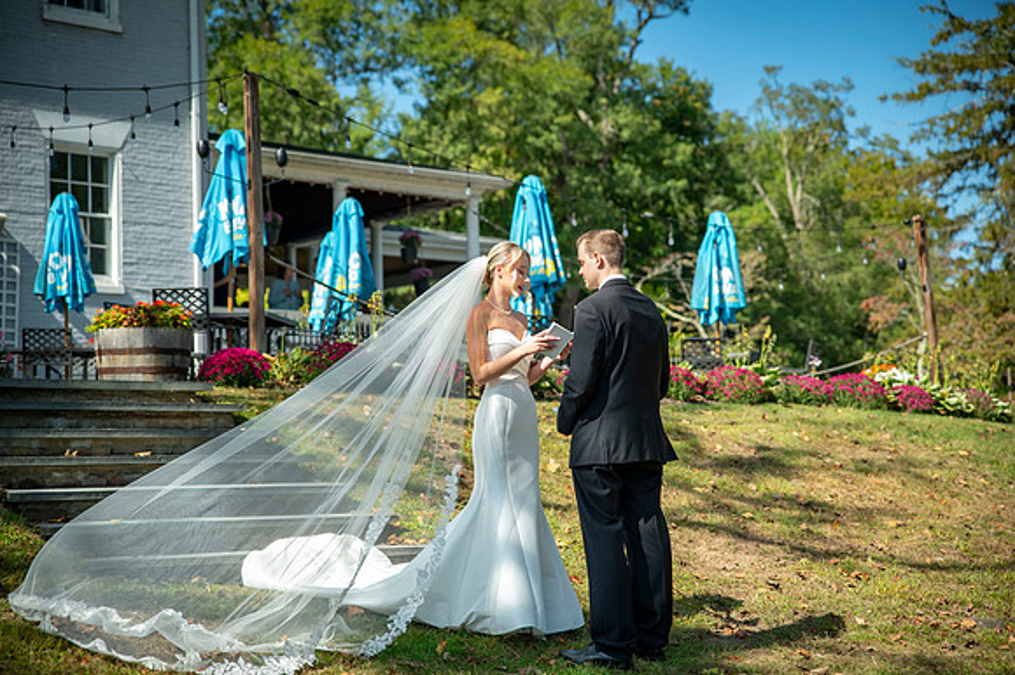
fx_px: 1772
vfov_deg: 21.6
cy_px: 338
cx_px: 508
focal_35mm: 63
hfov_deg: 32.0
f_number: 2.8
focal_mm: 62
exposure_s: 1/8000
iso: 1000
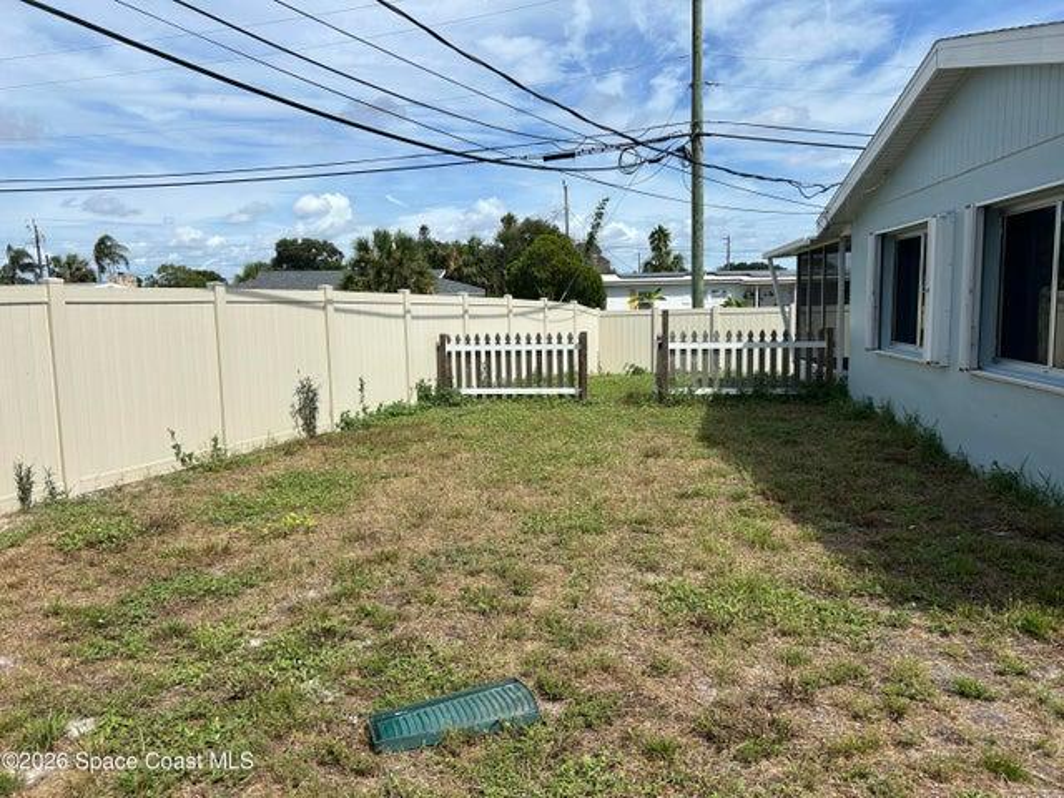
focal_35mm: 26
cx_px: 532
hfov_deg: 67.3
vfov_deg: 53.1
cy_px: 399
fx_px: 799
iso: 50
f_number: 1.5
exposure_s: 1/4831
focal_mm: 5.7
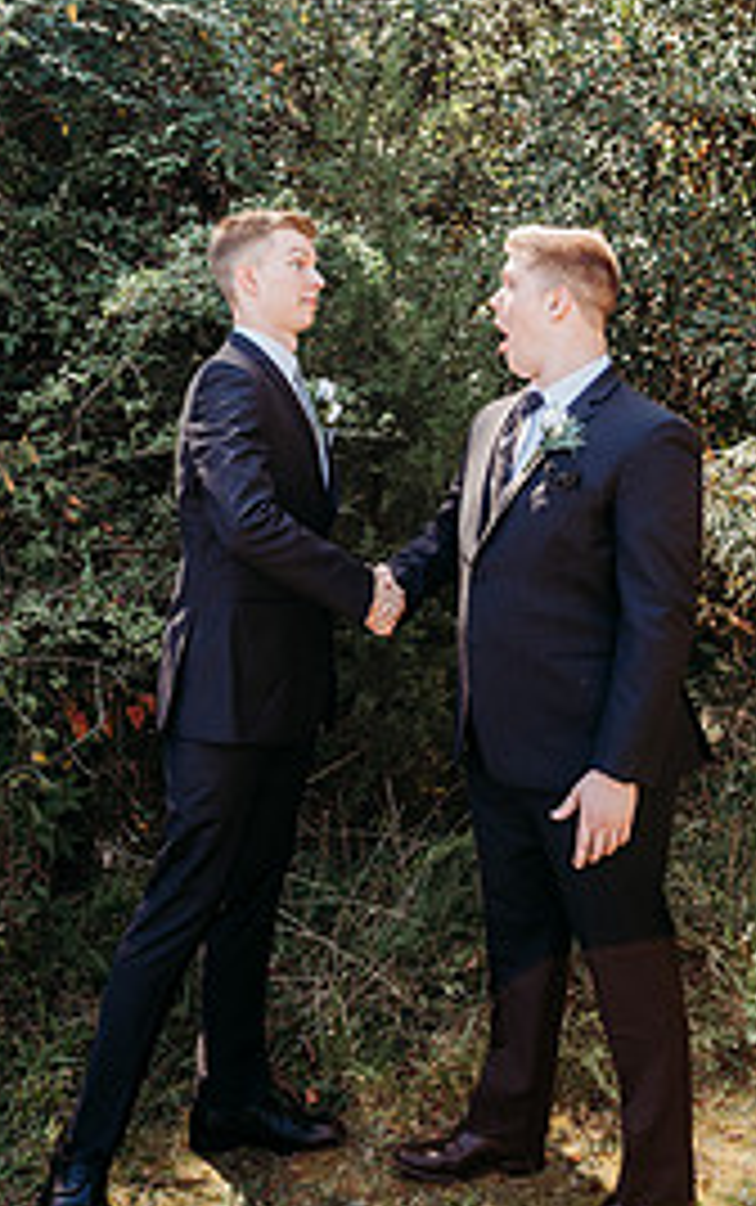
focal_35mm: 41
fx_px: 1349
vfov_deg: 47.8
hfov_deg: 31.3
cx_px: 428
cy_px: 468
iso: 125
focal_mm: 24
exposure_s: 1/400
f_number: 2.8
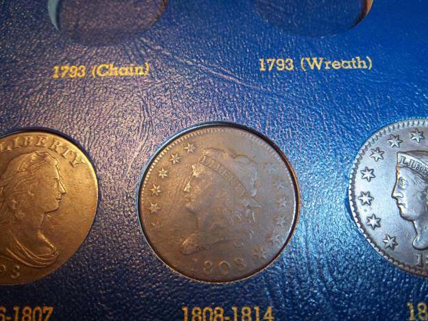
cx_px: 214
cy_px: 160
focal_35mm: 28
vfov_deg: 49.8
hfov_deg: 63.4
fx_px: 346
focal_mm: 5.05
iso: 64
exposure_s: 1/30
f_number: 3.5
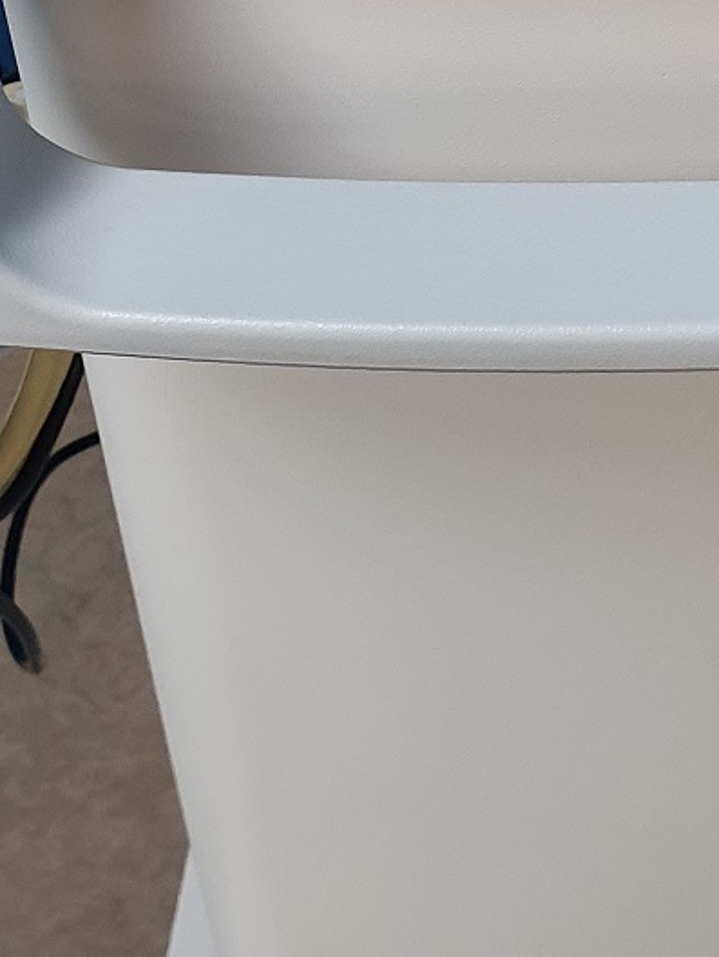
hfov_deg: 14.9
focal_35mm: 99
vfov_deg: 19.1
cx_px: 498
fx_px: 2741
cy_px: -80
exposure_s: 1/50
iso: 160
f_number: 2.4
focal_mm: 4.3
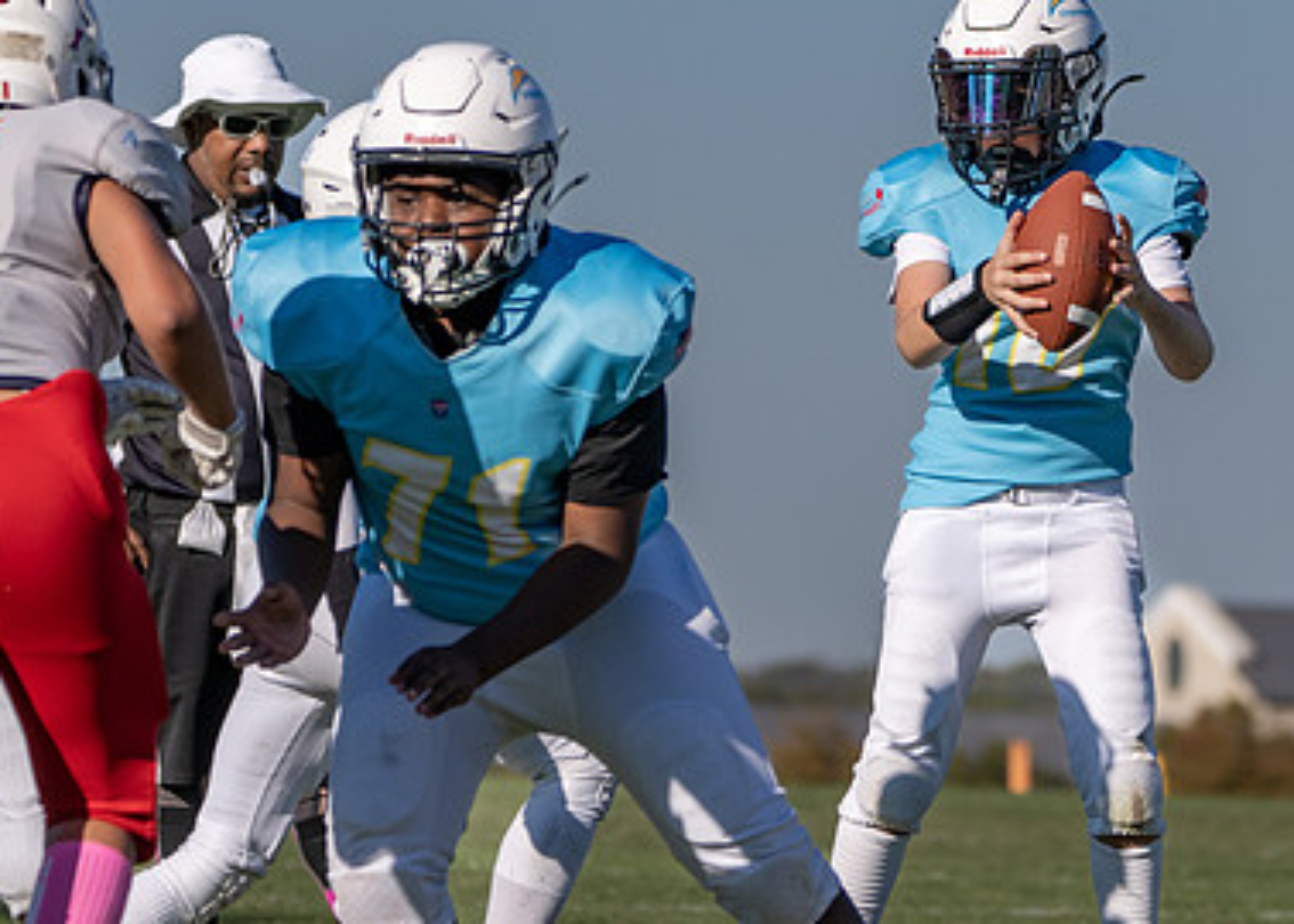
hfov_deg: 5.2
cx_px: 1101
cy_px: 683
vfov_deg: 3.7
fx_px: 14259
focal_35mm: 388
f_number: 5.6
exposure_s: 1/3200
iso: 250
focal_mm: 179
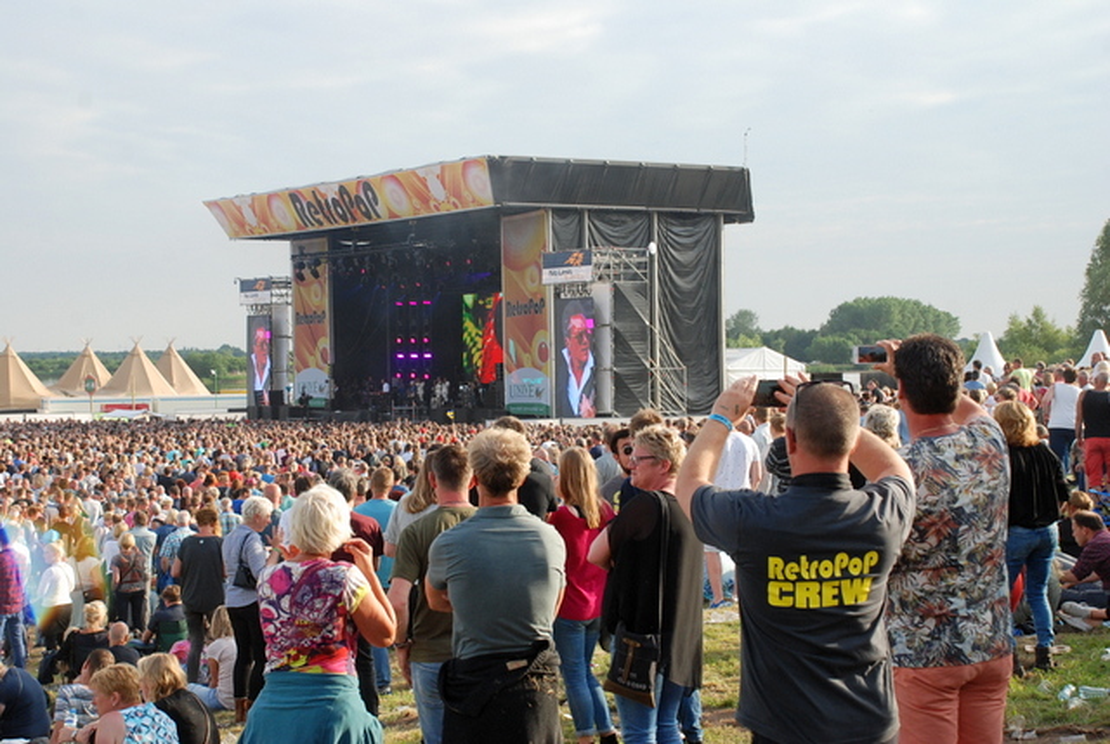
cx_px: 555
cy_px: 372
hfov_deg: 33.3
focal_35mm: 60
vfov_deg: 22.7
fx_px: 1853
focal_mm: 40
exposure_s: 1/200
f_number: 7.1
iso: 320
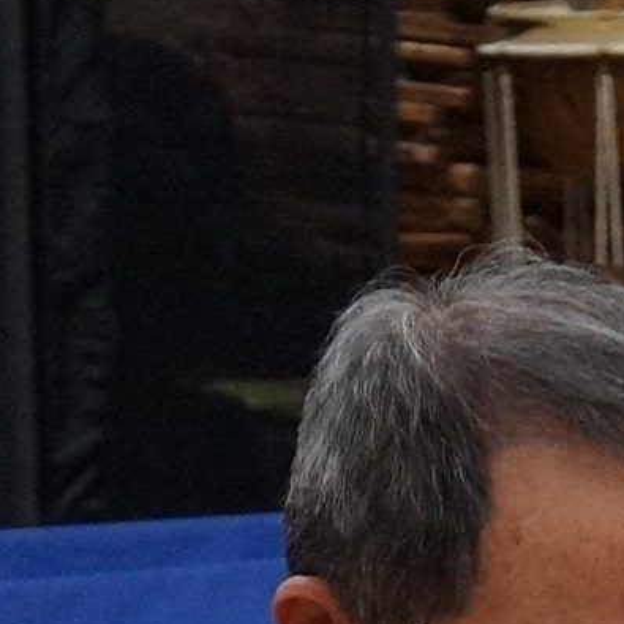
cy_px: 1032
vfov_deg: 4.5
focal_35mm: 387
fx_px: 7885
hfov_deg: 4.5
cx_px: 49
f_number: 5
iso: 3200
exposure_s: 1/250
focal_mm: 49
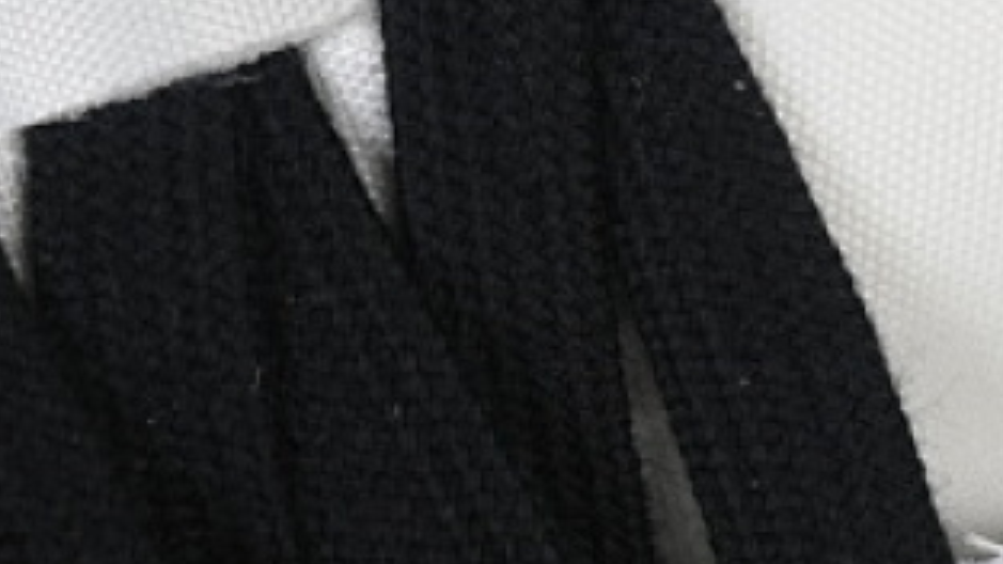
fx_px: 7207
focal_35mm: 271
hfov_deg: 7.9
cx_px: 840
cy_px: -115
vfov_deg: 4.5
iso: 160
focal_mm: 50
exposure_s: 1/60
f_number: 7.1
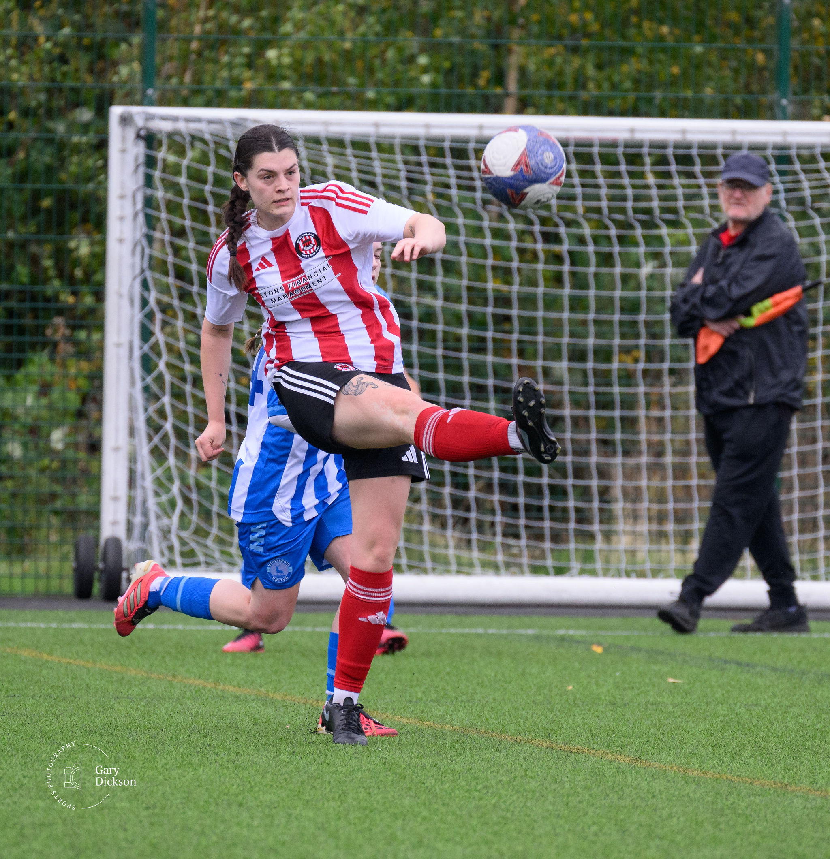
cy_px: 434
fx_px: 18097
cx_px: 449
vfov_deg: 2.7
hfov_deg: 2.6
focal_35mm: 655
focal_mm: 310
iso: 1250
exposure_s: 1/1250
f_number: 5.3
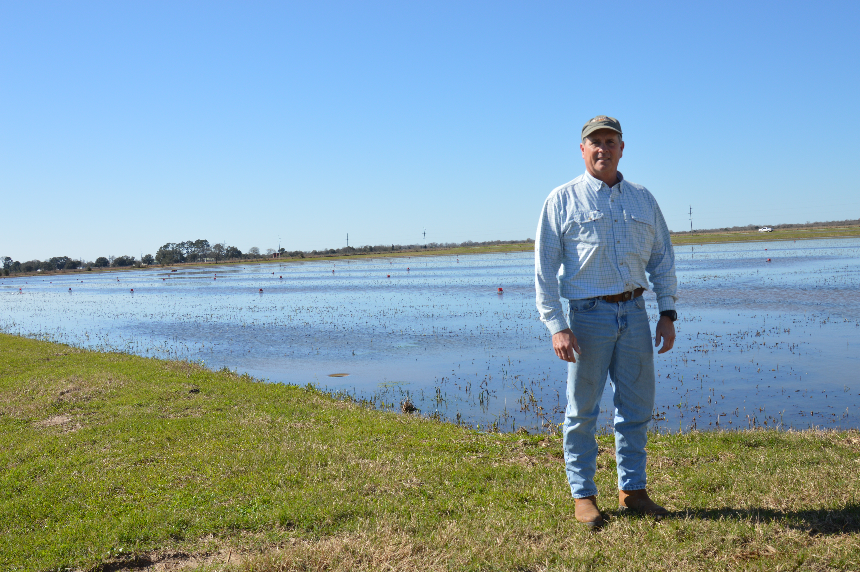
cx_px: 430
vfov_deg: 36.8
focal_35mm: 36
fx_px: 859
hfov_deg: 53.2
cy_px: 286
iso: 100
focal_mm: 24
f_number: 8
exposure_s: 1/250
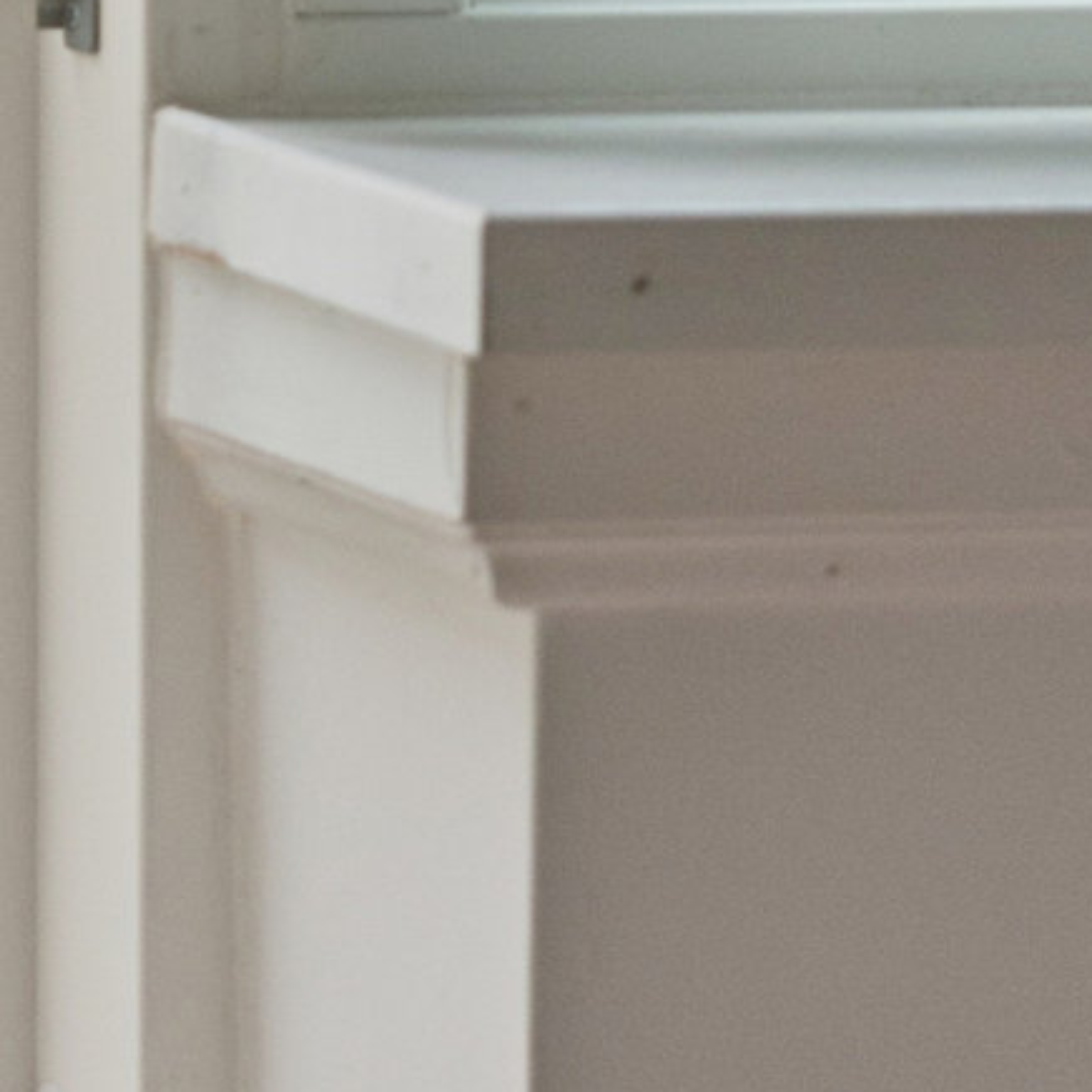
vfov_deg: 4.6
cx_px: -723
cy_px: -517
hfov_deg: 4.6
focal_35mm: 375
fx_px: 13384
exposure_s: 1/2000
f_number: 2.8
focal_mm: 64
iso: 400
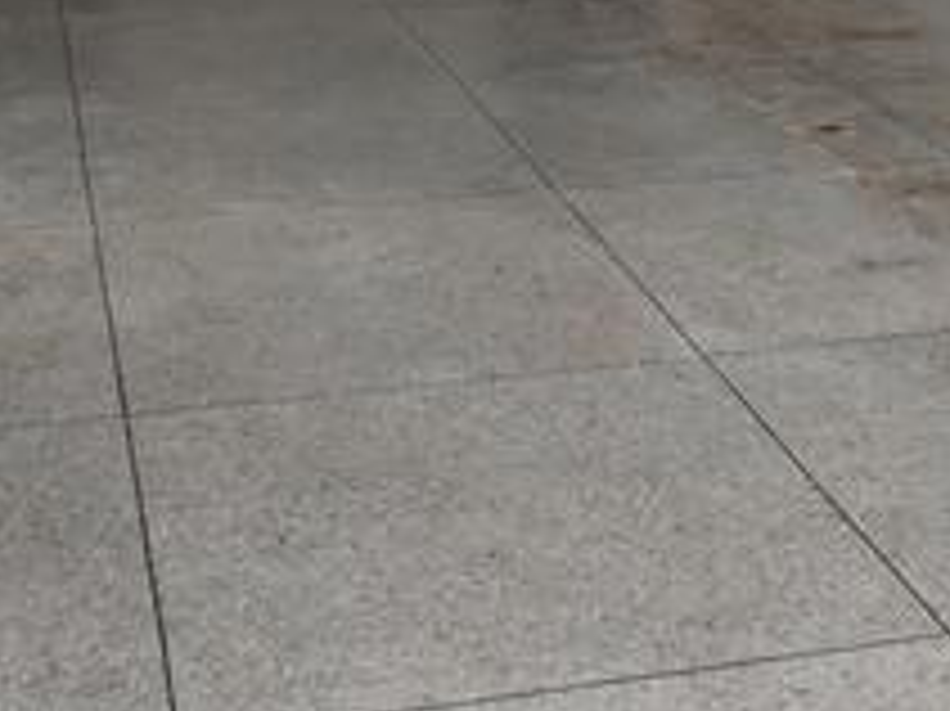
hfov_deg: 22.2
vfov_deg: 15.6
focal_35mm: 88
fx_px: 2414
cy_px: -315
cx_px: 639
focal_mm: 4.75
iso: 214
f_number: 1.8
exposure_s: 1/50
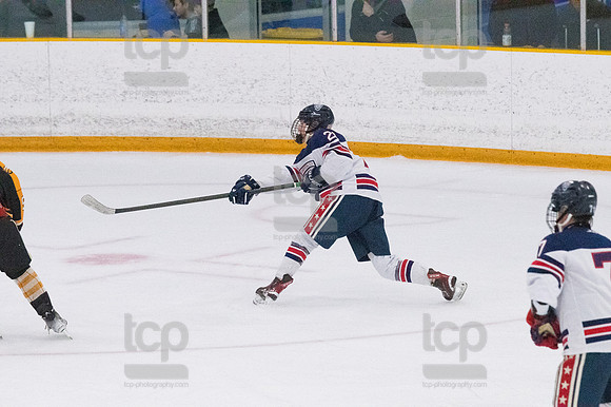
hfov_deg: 6.9
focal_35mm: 300
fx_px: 5089
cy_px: 204
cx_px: 306
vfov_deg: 4.6
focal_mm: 200
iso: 8000
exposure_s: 1/1600
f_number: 5
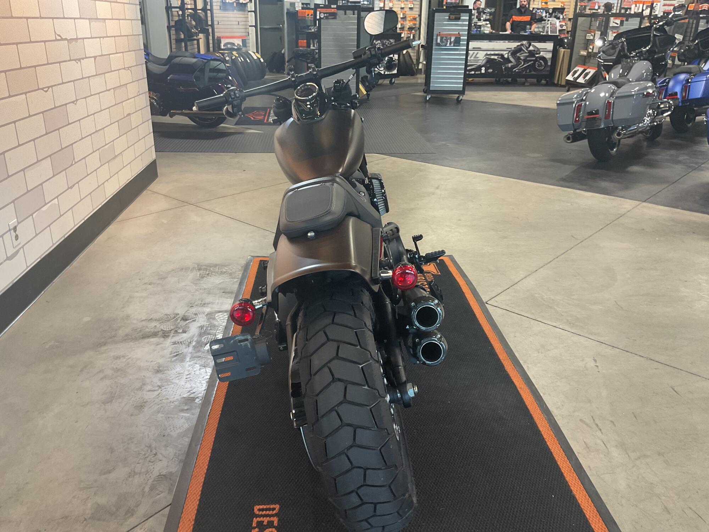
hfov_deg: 61.7
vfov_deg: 48.2
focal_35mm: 29
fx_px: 594
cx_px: 354
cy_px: 266
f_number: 1.8
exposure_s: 1/50
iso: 80
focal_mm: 3
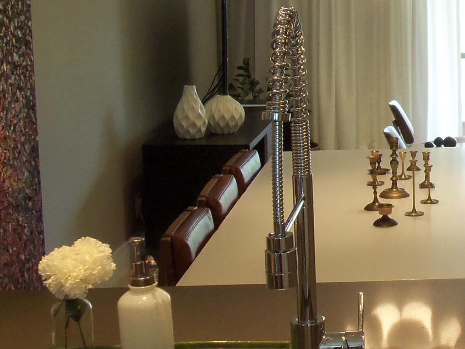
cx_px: 492
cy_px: 97
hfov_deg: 22.9
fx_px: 1088
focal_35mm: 81
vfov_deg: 18.1
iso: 160
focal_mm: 5.2
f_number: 3.4
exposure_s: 1/30
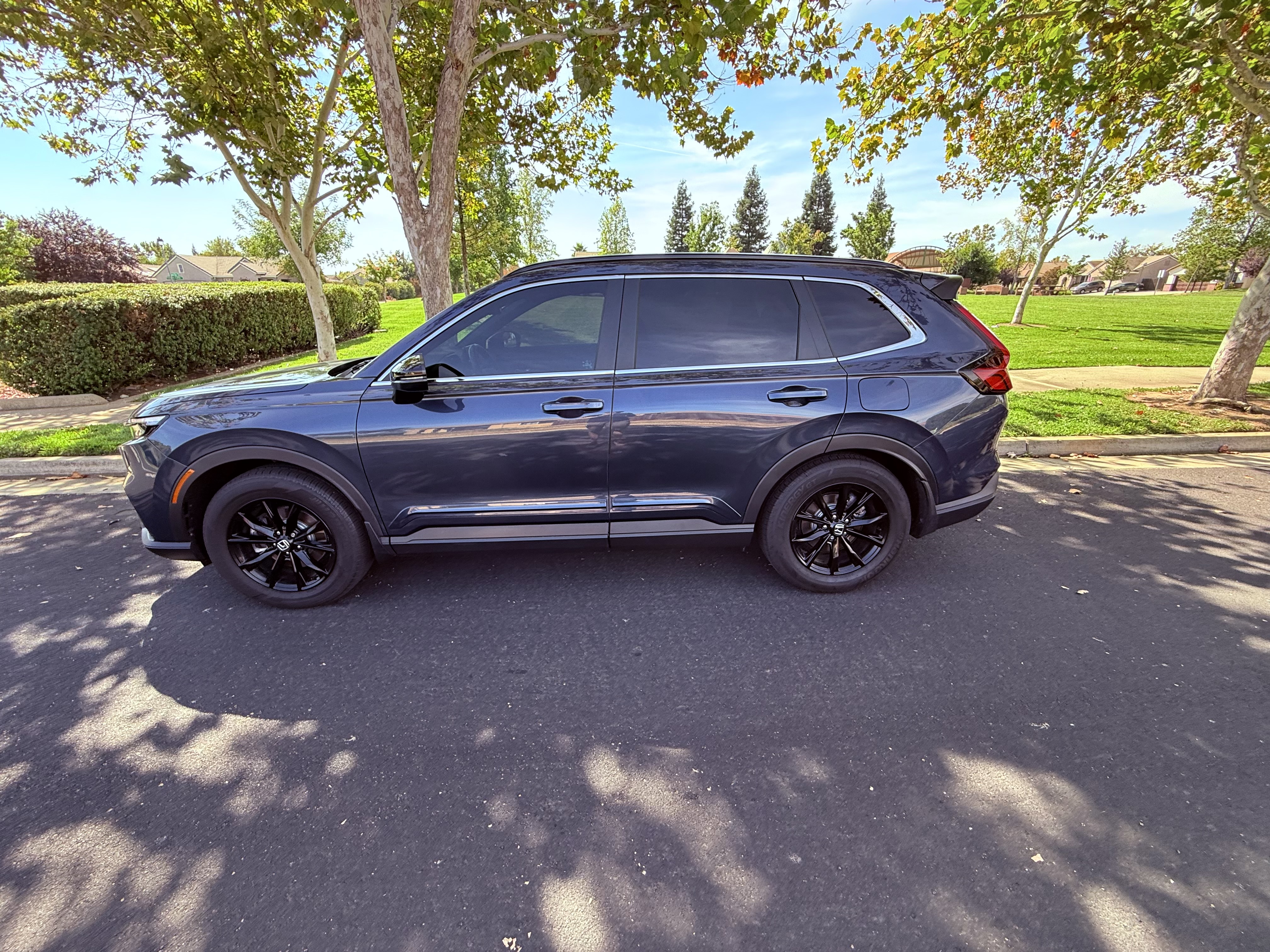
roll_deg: +1.0
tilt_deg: -20.0
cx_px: 635
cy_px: 476
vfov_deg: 85.7
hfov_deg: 102.1
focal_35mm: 14
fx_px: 514
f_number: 2.2
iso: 64
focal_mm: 2.22
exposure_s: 1/174
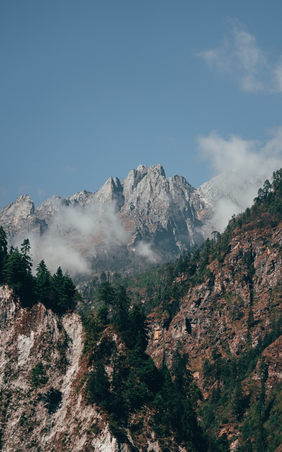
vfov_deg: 21.0
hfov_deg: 13.2
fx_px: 1217
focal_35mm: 99
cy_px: 222
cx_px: 127
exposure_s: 1/2000
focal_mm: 70
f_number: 4.5
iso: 160
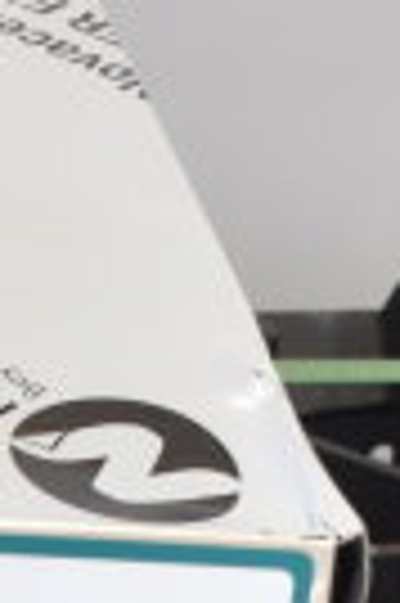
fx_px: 3776
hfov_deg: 5.6
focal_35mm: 226
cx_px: -899
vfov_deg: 8.3
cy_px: 1519
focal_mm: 22
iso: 720
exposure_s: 1/40
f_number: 3.8
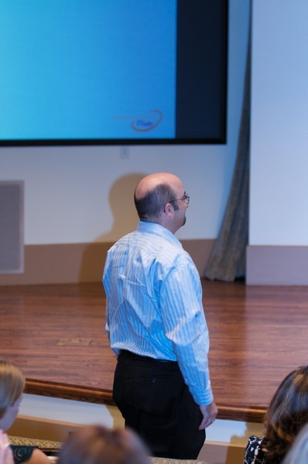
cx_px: 154
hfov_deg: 11.4
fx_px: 1545
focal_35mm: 120
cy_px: 232
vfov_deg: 17.1
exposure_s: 1/100
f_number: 2.8
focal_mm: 80
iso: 800
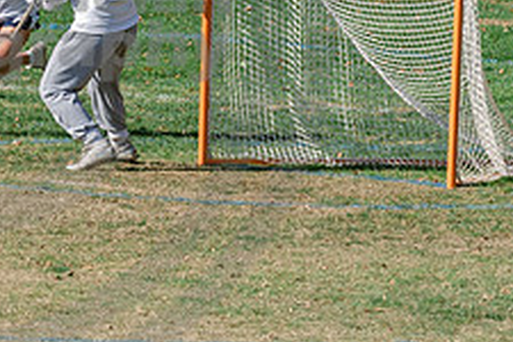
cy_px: -56
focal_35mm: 618
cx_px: -177
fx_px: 8806
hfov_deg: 3.3
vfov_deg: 2.2
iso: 250
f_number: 7.1
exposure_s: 1/800
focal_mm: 130
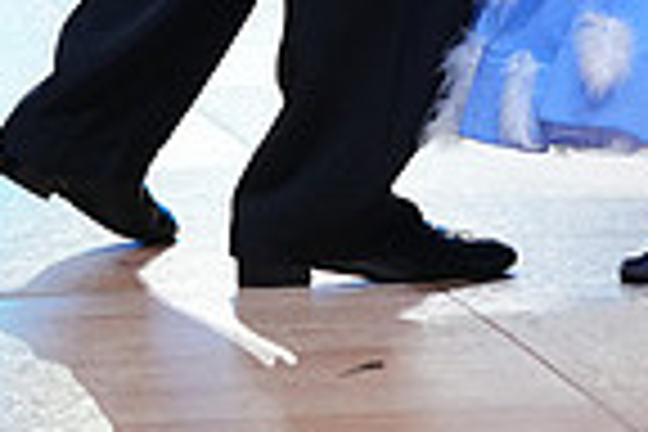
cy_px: -536
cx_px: 682
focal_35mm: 282
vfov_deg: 4.8
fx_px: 5076
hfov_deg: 7.3
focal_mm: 70
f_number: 4
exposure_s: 1/320
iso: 2500
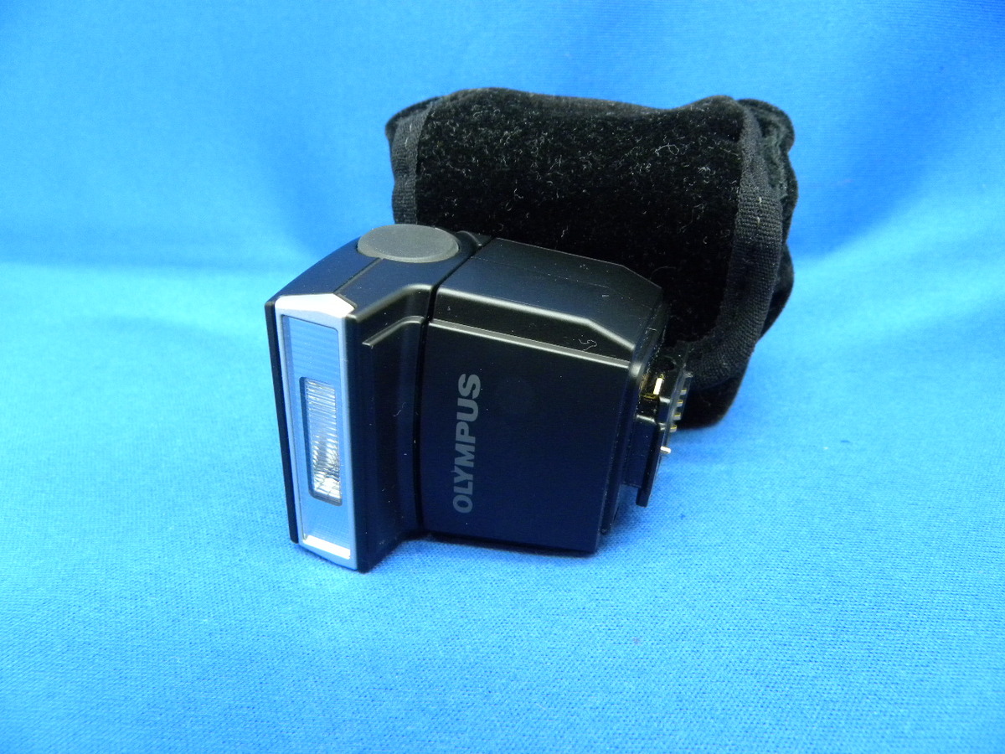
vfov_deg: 53.1
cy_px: 377
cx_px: 502
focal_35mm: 26
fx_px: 755
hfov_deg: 67.3
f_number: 4
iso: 400
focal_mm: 4.6
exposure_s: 1/21.3
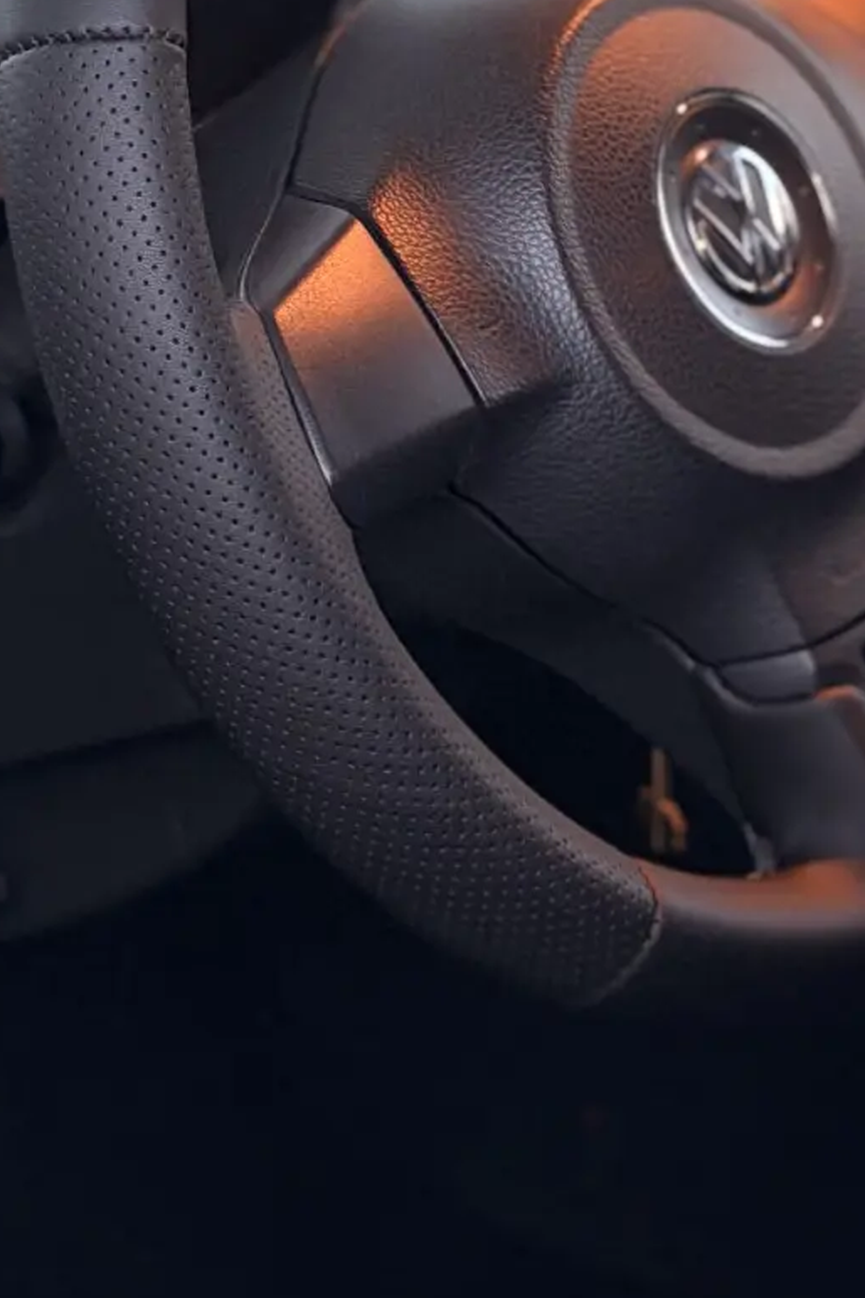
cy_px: 72
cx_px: 629
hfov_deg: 10.1
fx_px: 4901
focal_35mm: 136
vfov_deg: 14.9
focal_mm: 6.76
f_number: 1.78
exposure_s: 1/42
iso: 250
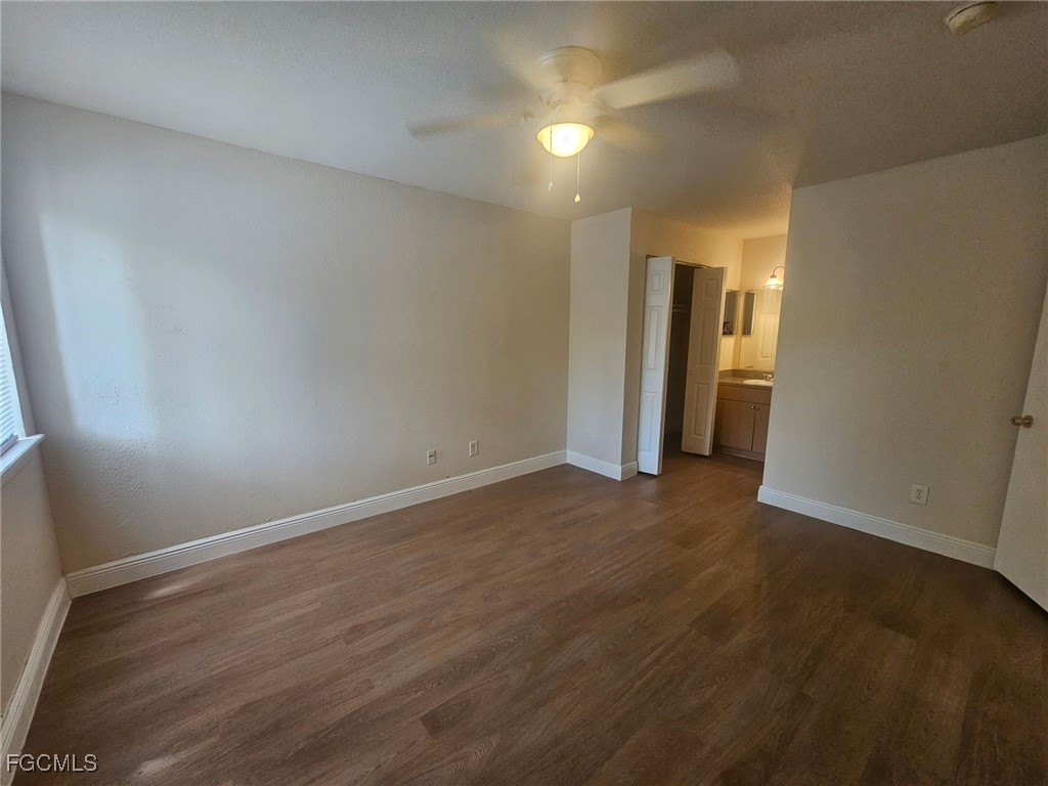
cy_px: 393
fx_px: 394
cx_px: 524
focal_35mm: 13
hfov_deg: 106.2
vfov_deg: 89.9
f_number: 2.2
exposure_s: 1/60
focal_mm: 2.2
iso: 200
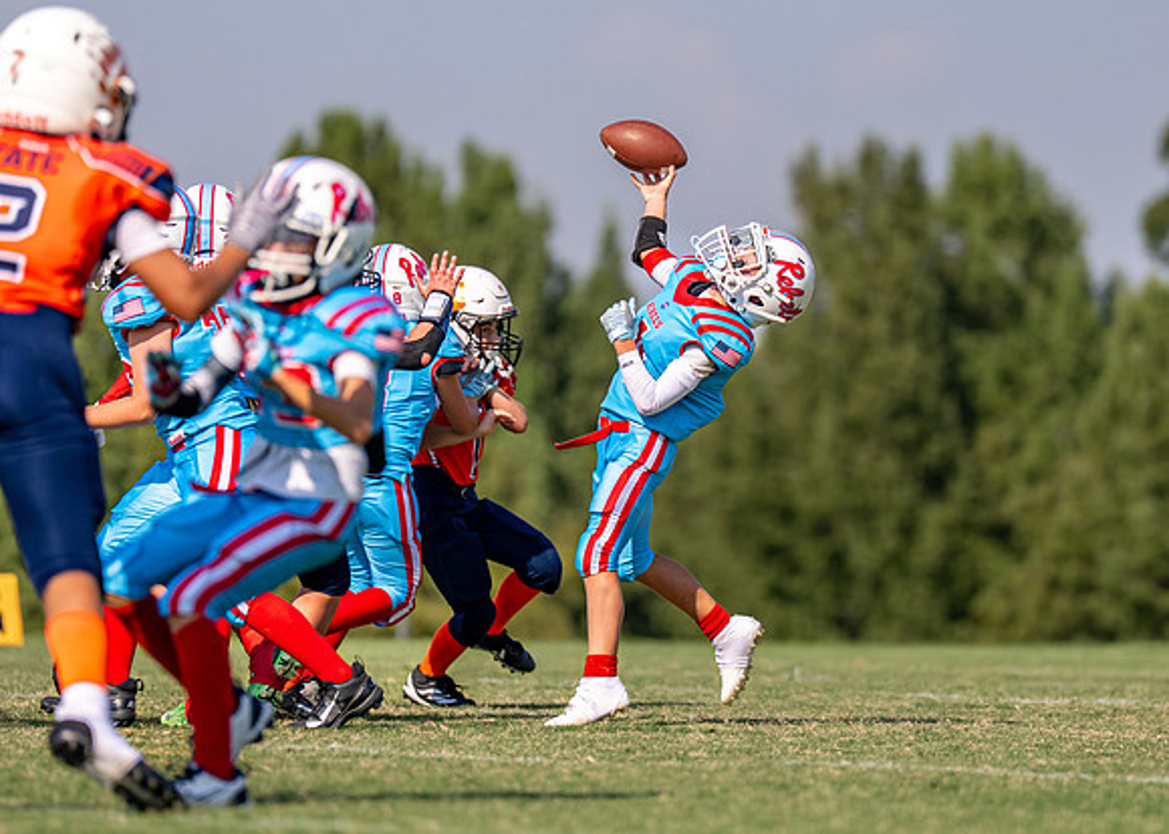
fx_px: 12910
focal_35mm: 389
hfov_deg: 5.2
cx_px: 751
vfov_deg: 3.7
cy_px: 388
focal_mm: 200
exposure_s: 1/4000
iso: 125
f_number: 2.8
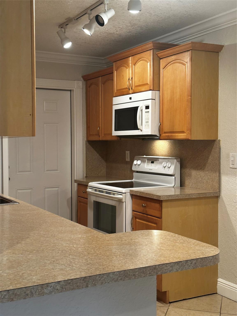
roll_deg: -0.4
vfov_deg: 39.7
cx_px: 118
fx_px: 438
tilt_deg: -2.3
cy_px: 158
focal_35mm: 48
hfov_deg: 30.3
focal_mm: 6.86
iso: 125
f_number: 1.78
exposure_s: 1/60
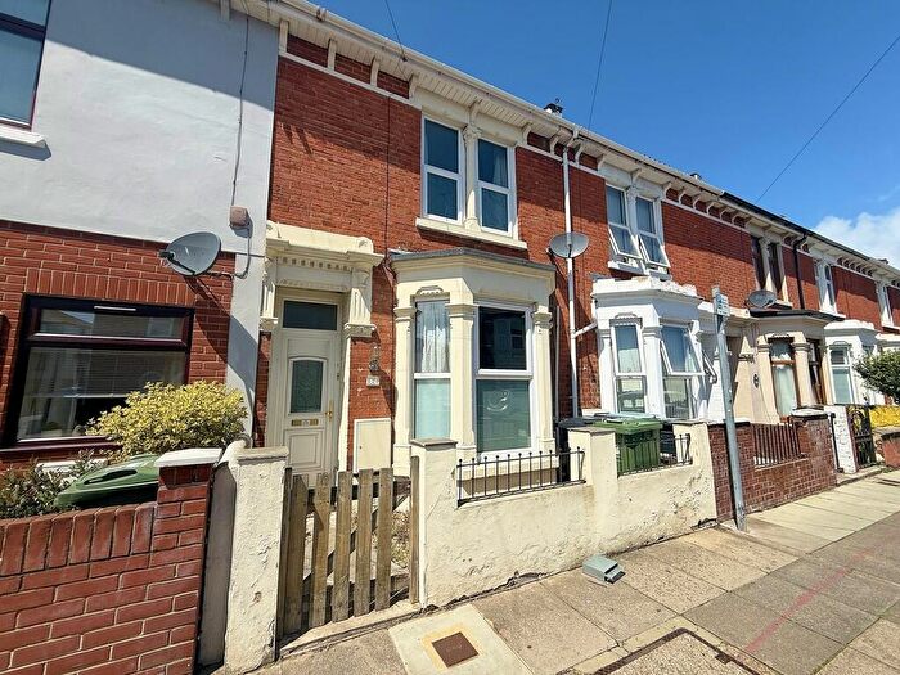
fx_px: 364
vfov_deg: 85.7
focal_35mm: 14
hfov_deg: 102.1
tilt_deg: +10.2
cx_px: 450
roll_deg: -0.6
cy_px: 338
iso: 50
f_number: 2.2
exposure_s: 1/3891
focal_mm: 2.22
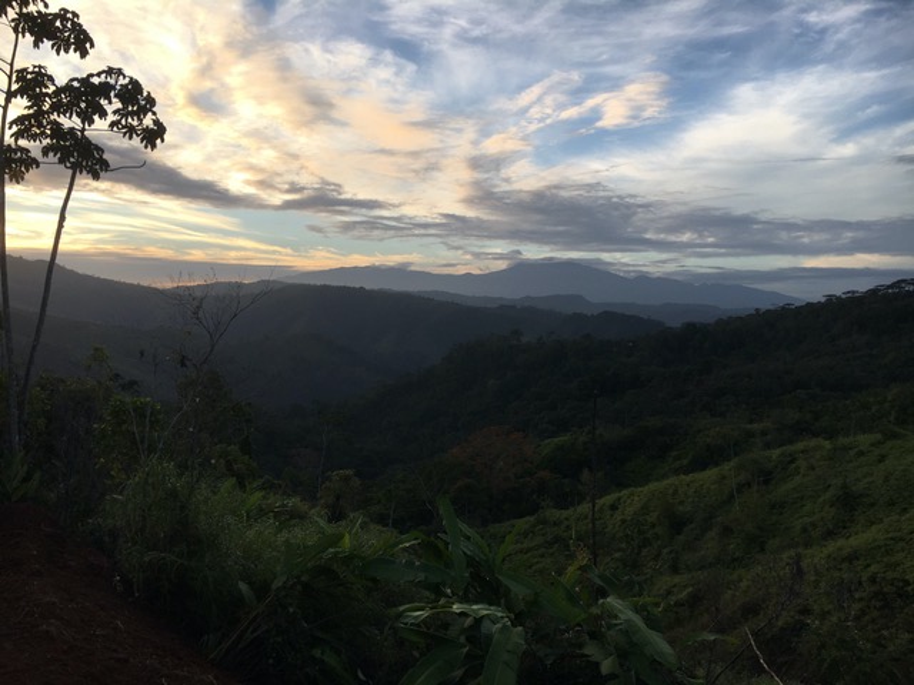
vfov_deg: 48.2
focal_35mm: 29
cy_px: 342
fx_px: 766
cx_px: 457
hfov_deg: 61.7
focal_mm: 4.15
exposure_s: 1/534
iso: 25
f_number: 2.2
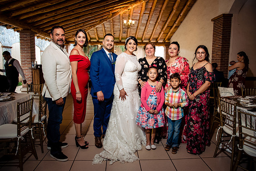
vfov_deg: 51.8
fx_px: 176
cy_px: 86
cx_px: 128
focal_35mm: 25
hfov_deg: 72.0
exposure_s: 1/125
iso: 2000
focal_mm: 24
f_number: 7.1
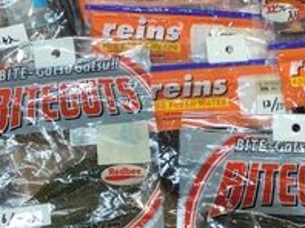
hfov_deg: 20.9
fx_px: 827
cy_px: 109
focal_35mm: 94
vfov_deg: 15.7
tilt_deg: -74.9
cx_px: 183
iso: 32
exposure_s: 1/60
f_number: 2.4
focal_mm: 3.3
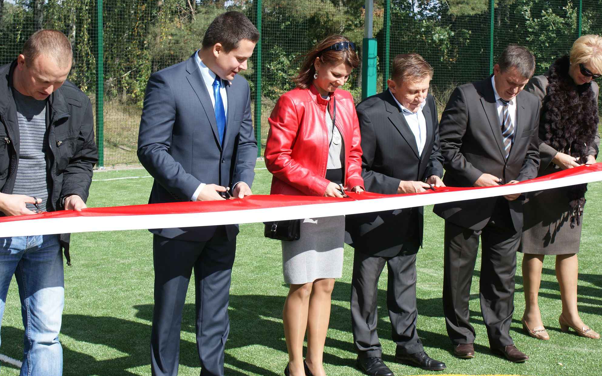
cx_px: 299
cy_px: 183
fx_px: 1141
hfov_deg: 29.6
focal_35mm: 70
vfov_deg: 18.7
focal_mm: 45
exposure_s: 1/160
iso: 100
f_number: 8
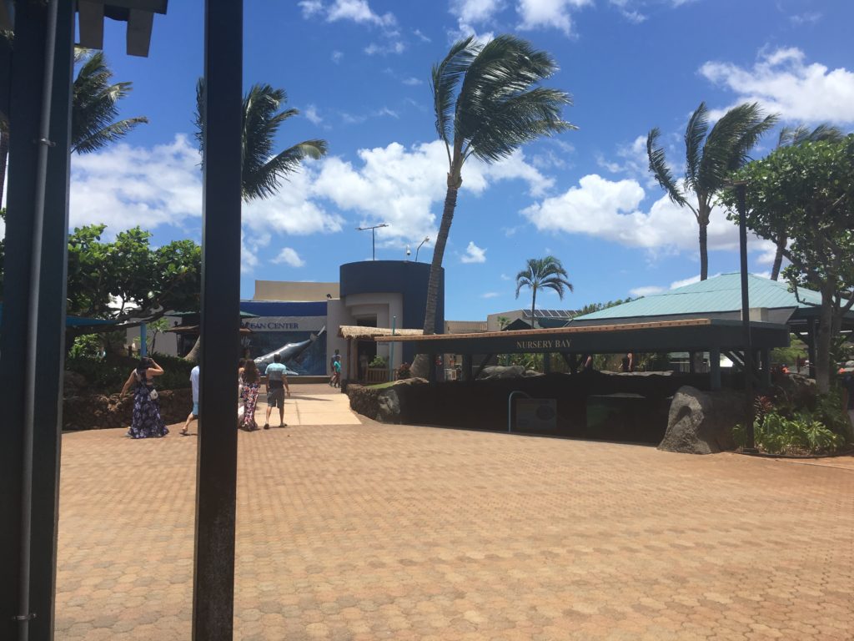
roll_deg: +0.5
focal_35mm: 29
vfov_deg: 48.2
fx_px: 715
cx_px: 427
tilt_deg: +4.1
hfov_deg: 61.7
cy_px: 320
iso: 25
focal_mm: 4.15
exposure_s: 1/2024
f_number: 2.2
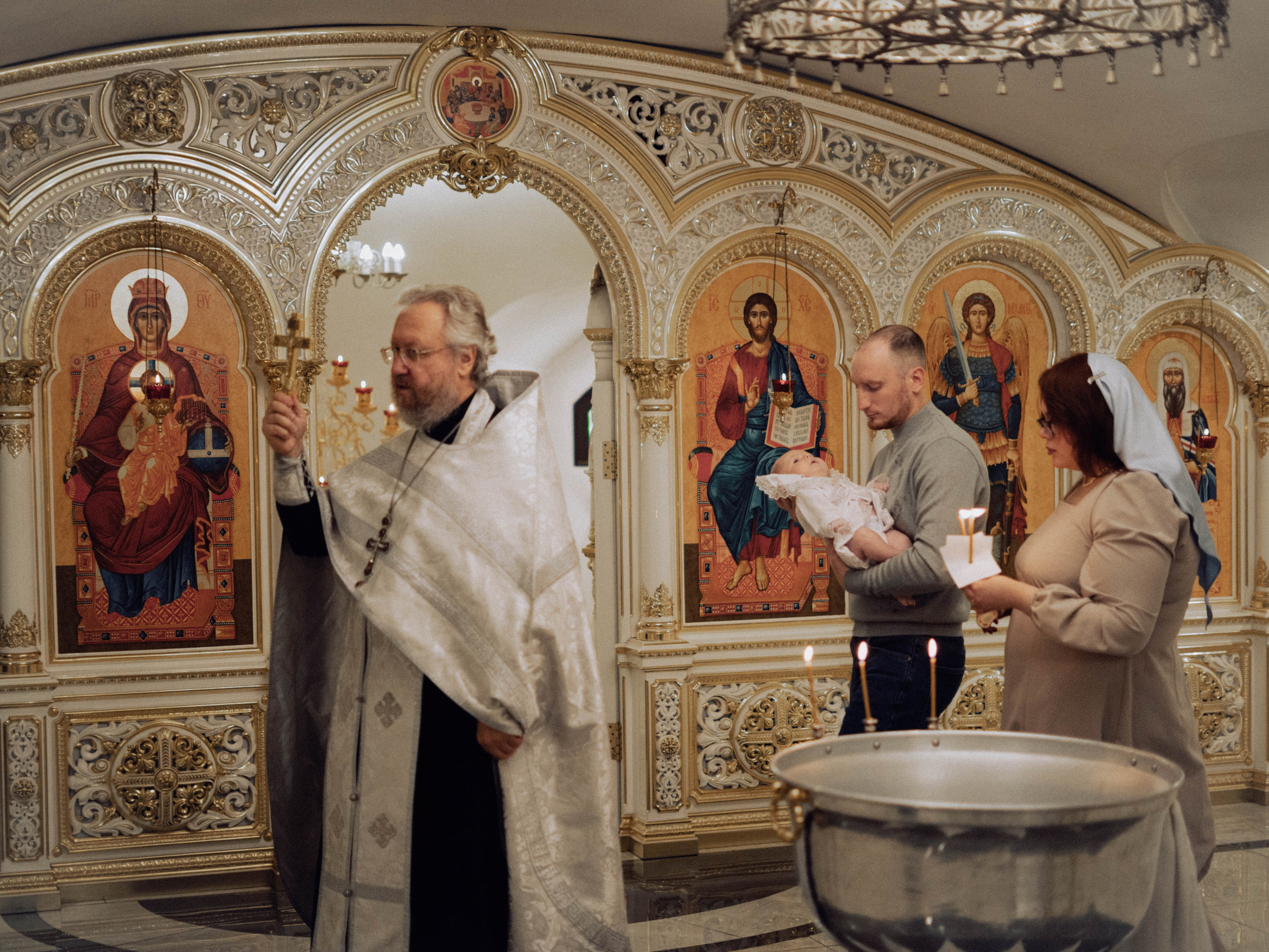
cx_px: 617
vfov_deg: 26.6
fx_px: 2016
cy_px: 484
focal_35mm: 55
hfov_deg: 34.9
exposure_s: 1/400
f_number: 1.8
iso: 1600
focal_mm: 50
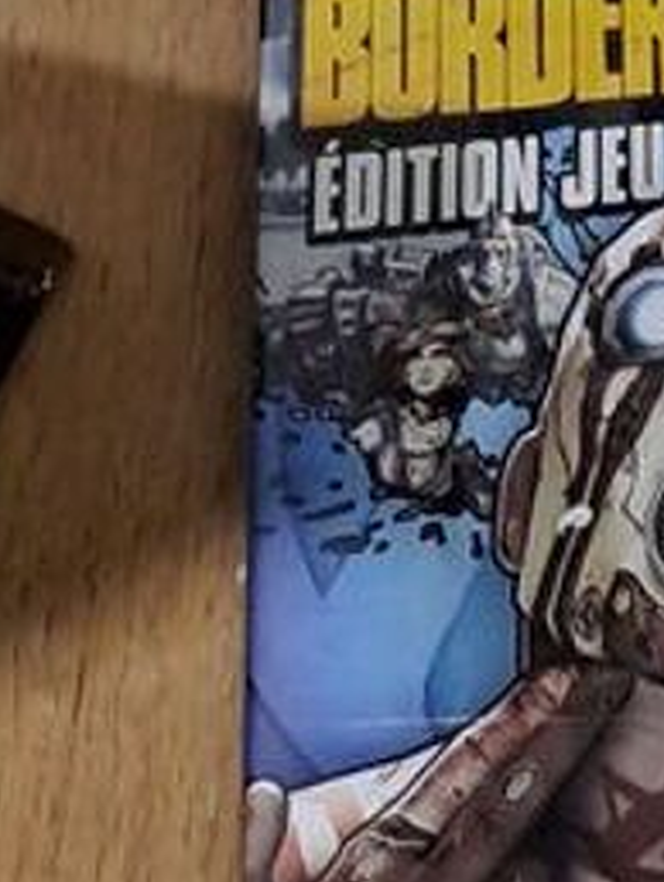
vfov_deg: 12.3
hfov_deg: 10.9
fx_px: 3294
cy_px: -1205
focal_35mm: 129
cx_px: 1095
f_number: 1.8
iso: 400
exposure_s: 1/33
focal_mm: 4.65
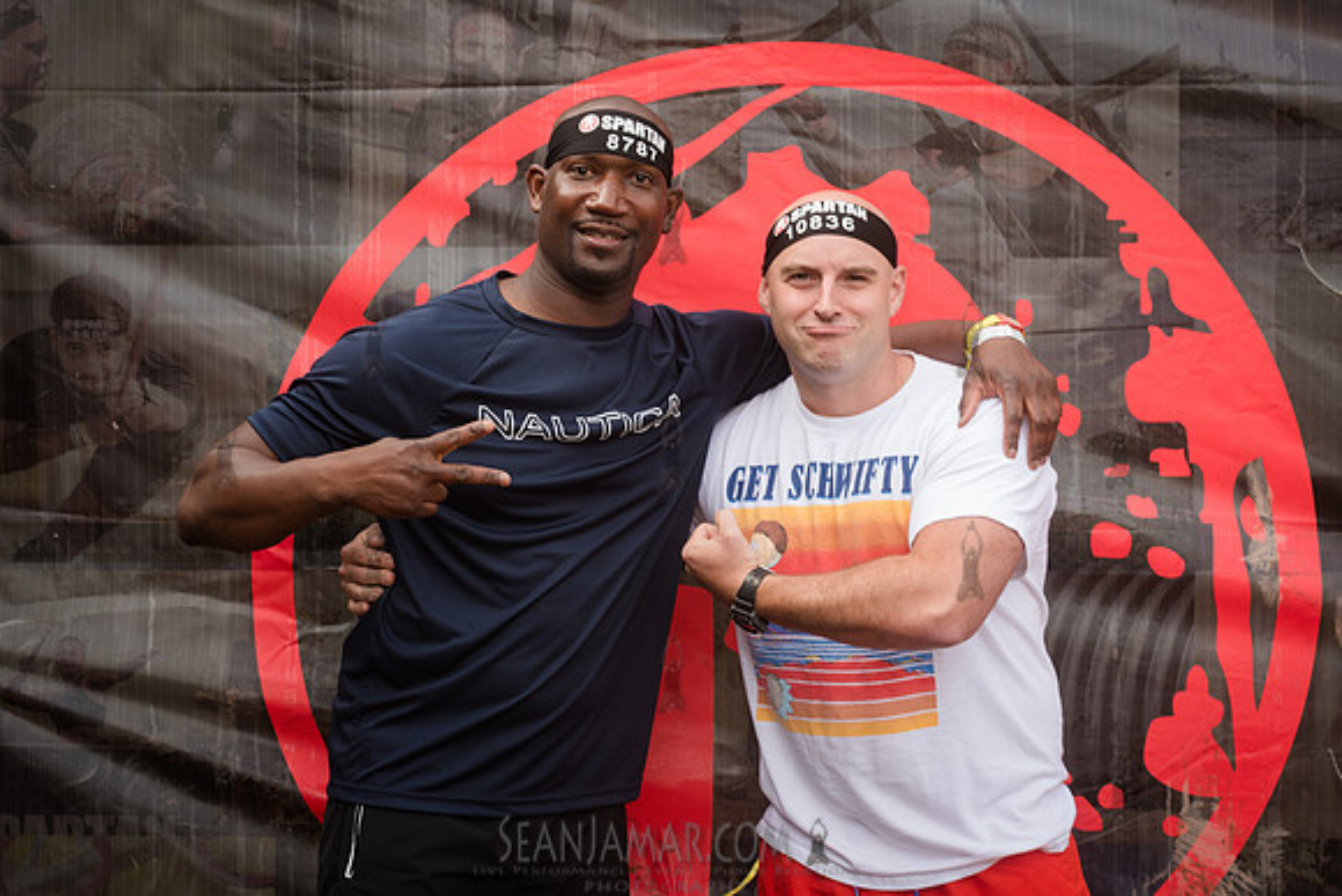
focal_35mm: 80
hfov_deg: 25.4
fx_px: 2983
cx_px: 671
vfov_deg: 17.1
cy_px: 448
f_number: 9
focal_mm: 80
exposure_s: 1/125
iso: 500
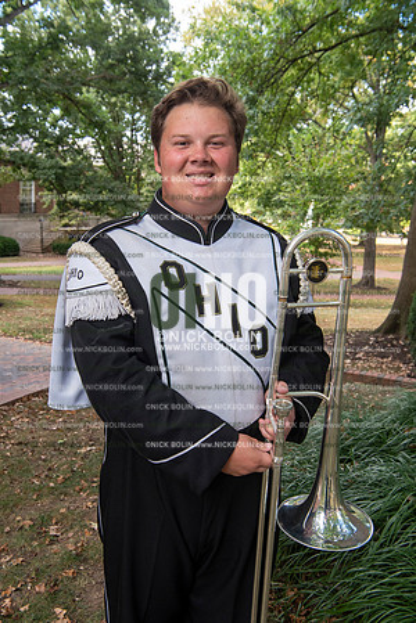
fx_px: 659
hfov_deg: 35.1
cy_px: 312
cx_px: 208
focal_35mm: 38
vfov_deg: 50.7
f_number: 8
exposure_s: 1/100
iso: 500
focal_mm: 38
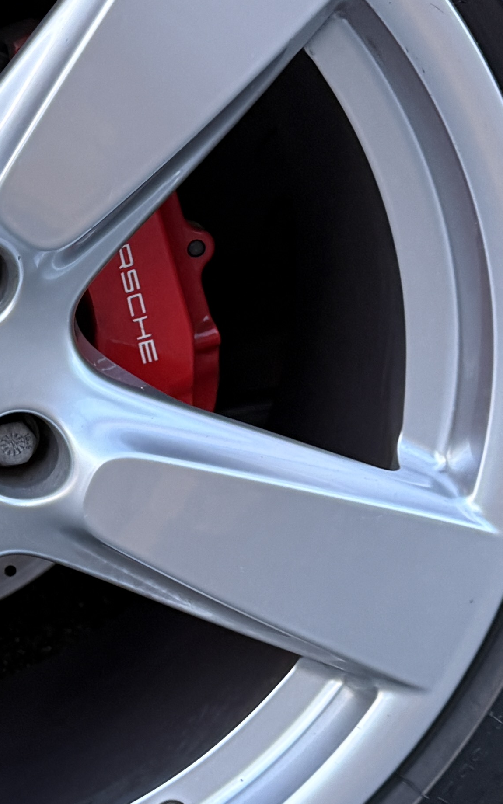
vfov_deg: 26.1
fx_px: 1732
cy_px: 438
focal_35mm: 79
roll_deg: +0.8
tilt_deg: -17.0
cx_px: -295
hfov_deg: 15.1
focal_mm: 6.76
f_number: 1.78
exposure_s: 1/60
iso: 320
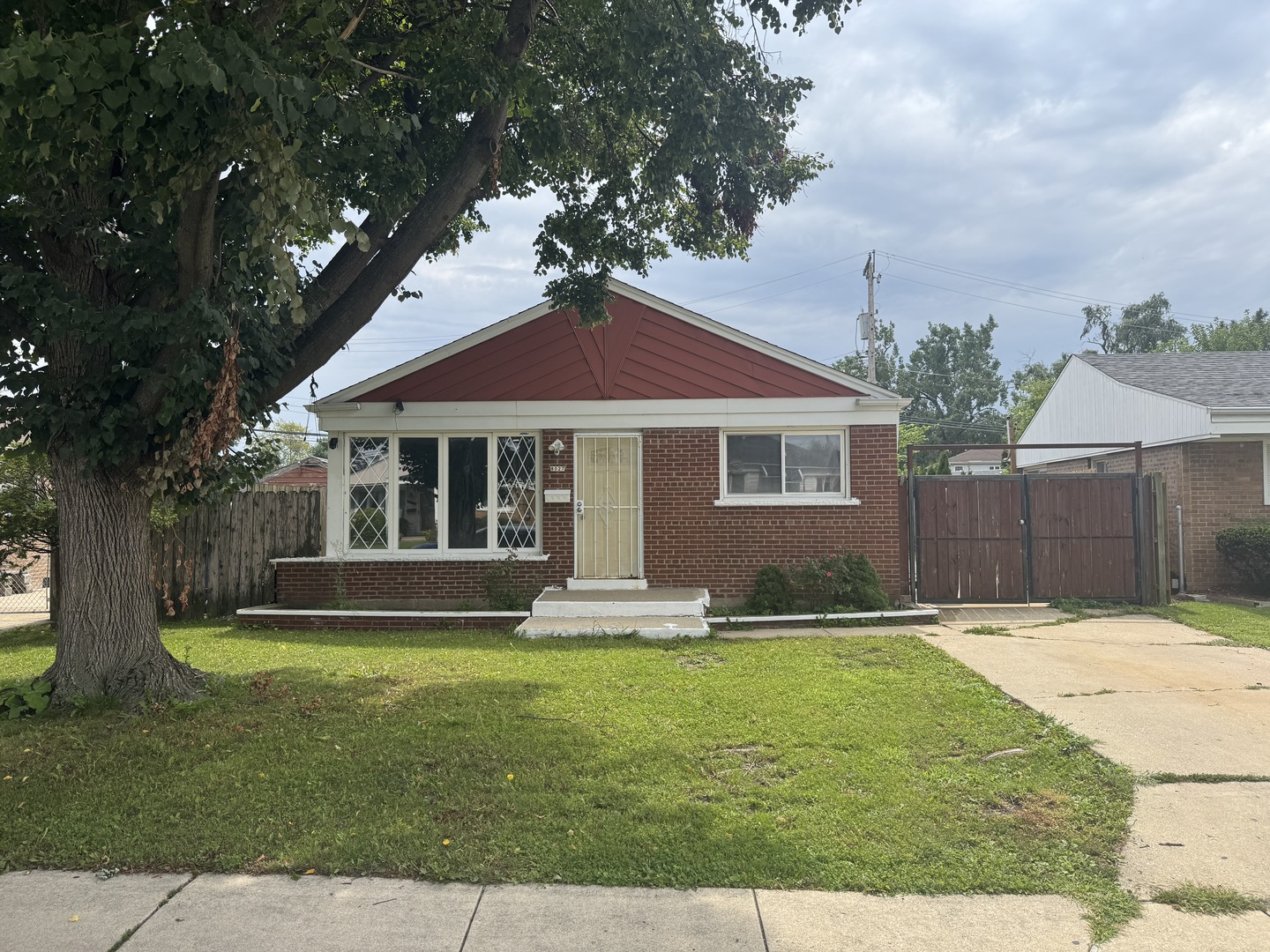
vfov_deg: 56.8
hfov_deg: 71.6
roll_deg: +0.6
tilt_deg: +2.5
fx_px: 881
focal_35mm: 24
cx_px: 635
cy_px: 476
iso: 80
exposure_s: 1/3096
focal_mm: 6.76
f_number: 1.78
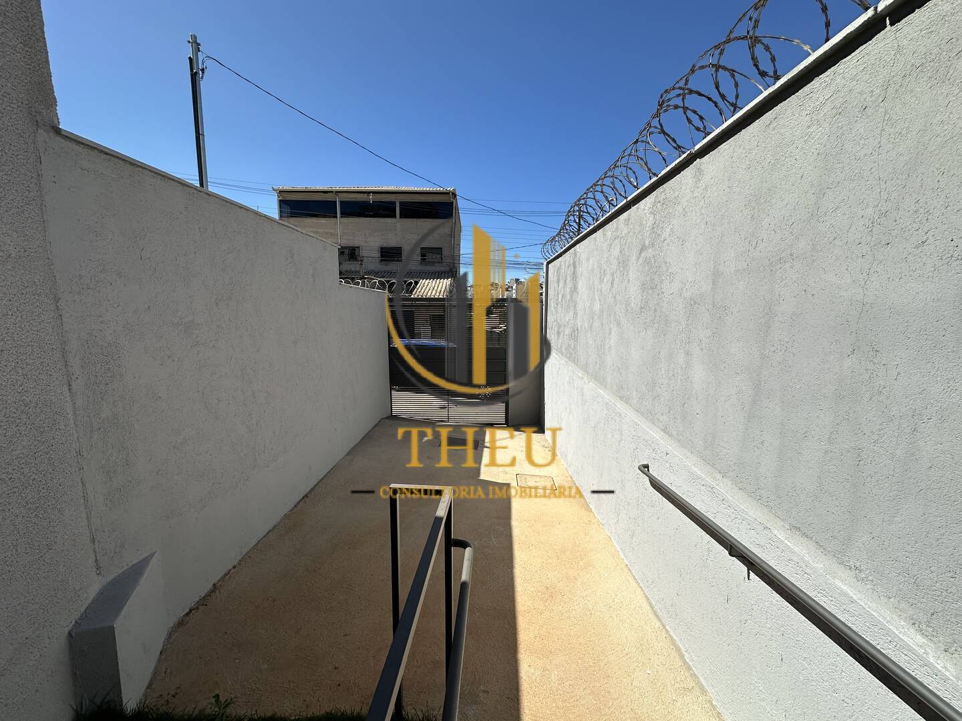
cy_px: 360
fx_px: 389
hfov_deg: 102.1
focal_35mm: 14
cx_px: 481
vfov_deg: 85.7
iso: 50
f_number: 2.2
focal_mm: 2.22
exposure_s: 1/2564
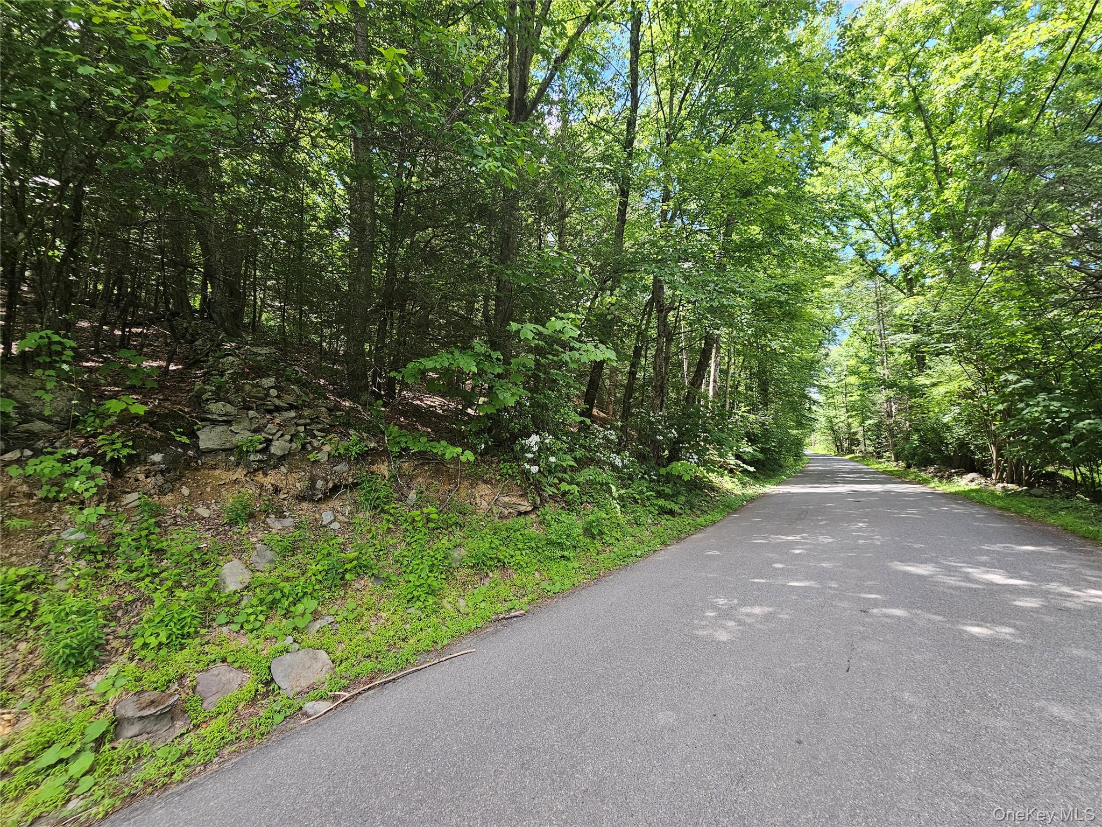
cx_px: 551
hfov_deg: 106.2
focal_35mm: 13
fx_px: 414
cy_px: 414
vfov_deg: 89.9
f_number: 2.2
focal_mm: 2.2
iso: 50
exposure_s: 1/134
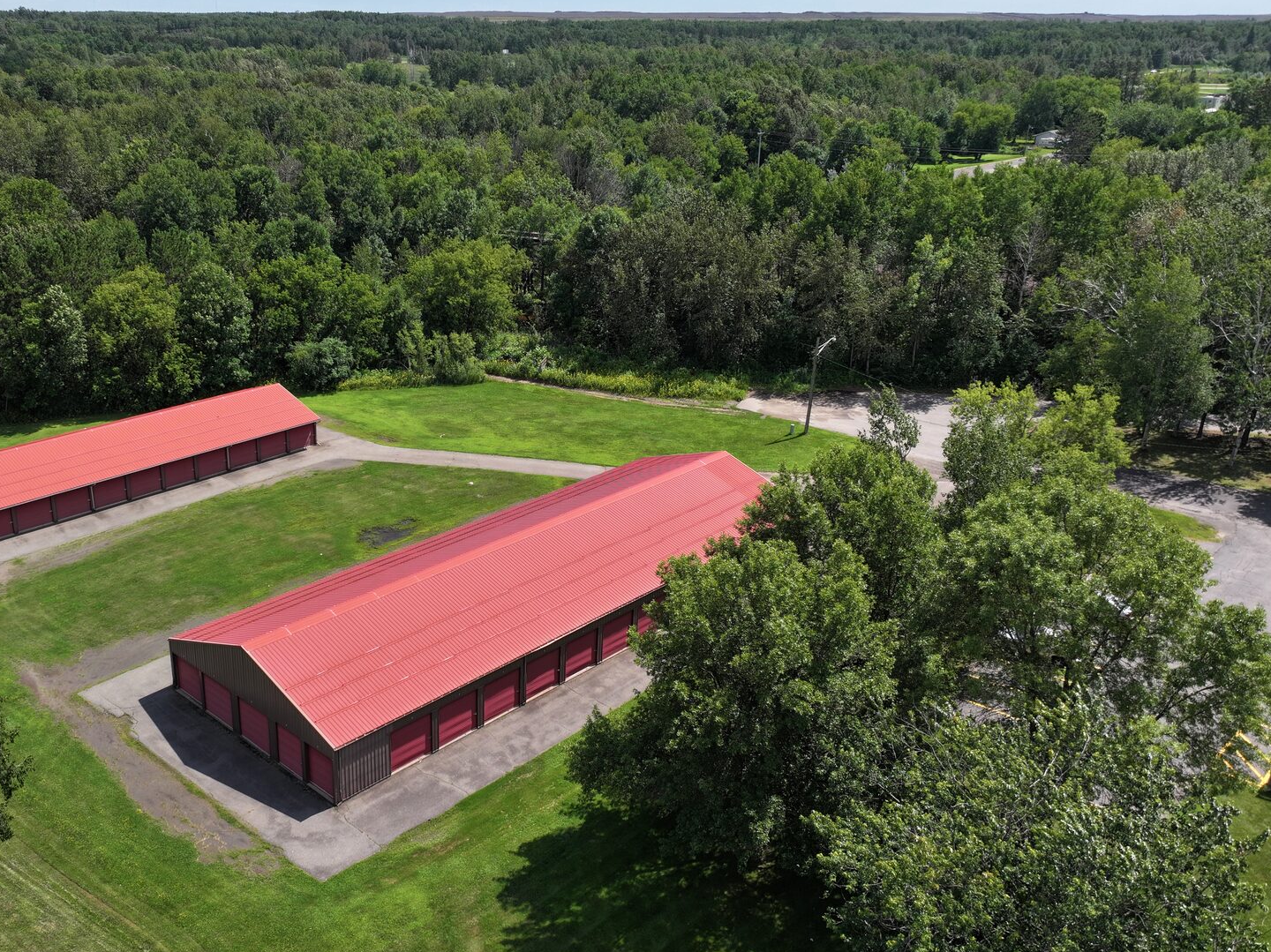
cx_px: 473
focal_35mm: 32
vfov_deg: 44.1
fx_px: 1175
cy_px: 488
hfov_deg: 56.1
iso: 130
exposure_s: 1/320
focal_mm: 12.29
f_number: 2.8
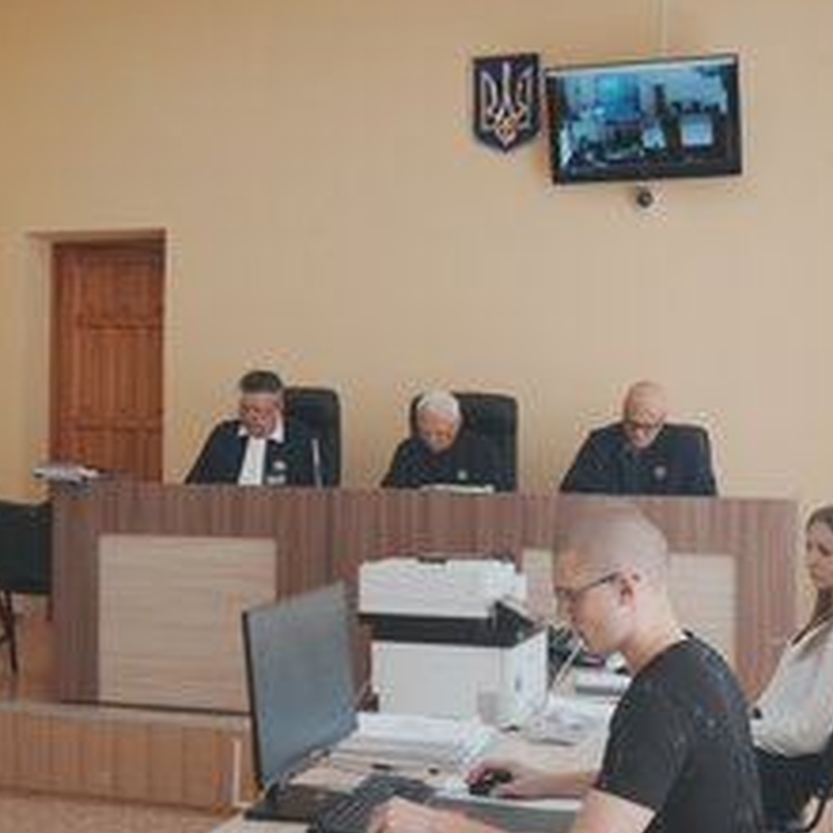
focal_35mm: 54
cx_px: 424
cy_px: 428
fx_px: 1470
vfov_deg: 31.6
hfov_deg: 31.6
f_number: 6.3
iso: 800
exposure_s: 1/250
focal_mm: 35
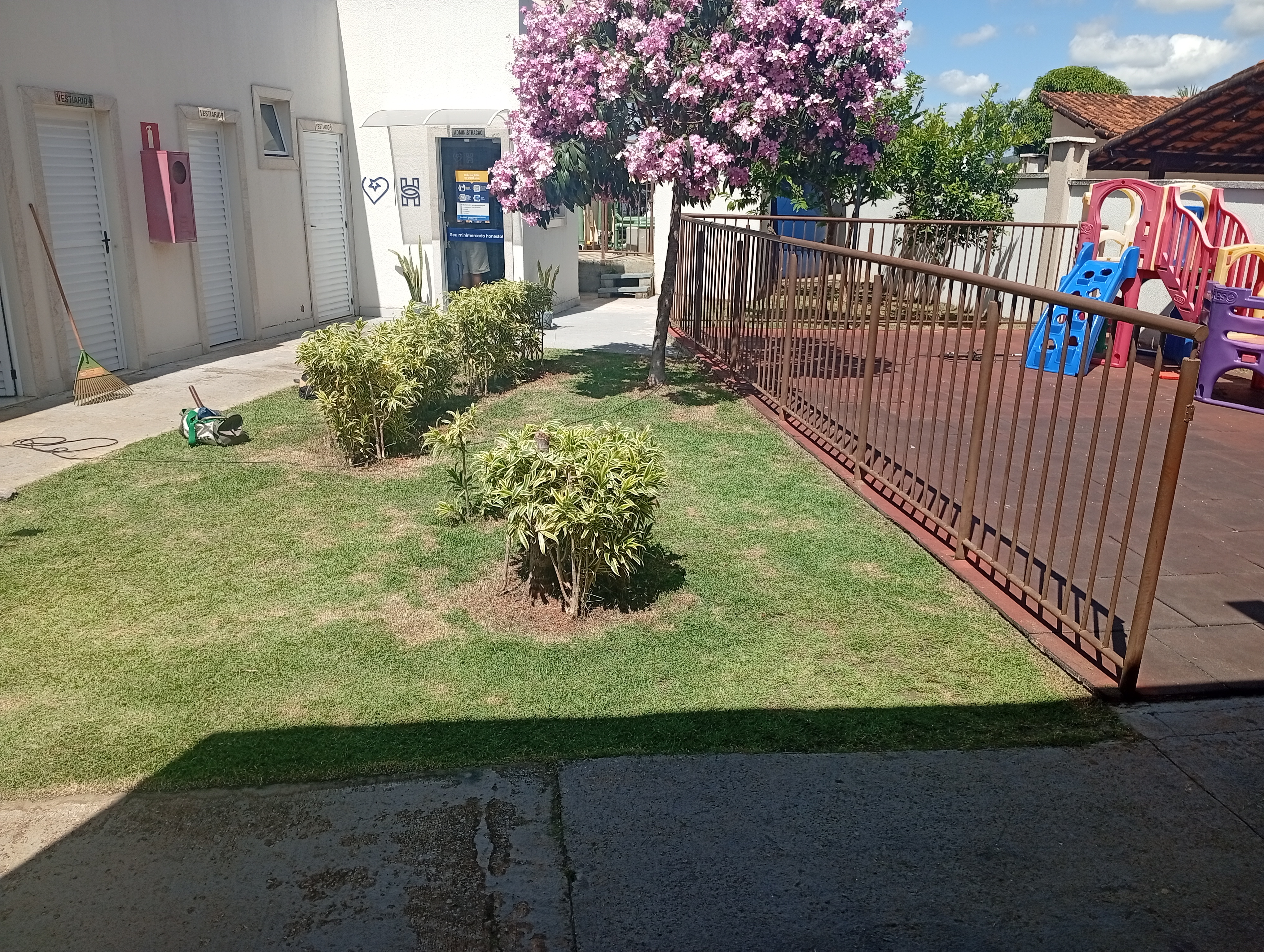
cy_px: 476
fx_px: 987
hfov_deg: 65.2
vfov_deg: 51.5
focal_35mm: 27
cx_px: 632
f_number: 1.8
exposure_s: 1/626
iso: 50
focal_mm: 3.98
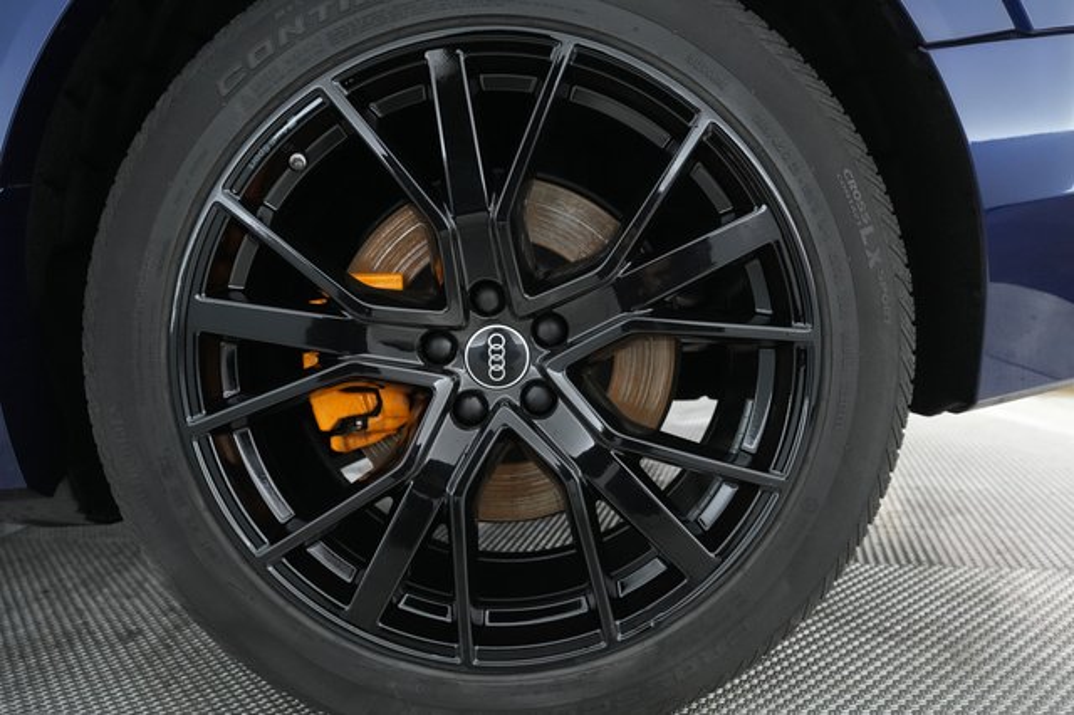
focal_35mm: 26
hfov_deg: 69.4
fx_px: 775
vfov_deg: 49.5
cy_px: 358
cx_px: 537
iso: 4000
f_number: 4.5
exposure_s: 1/80
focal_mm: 26
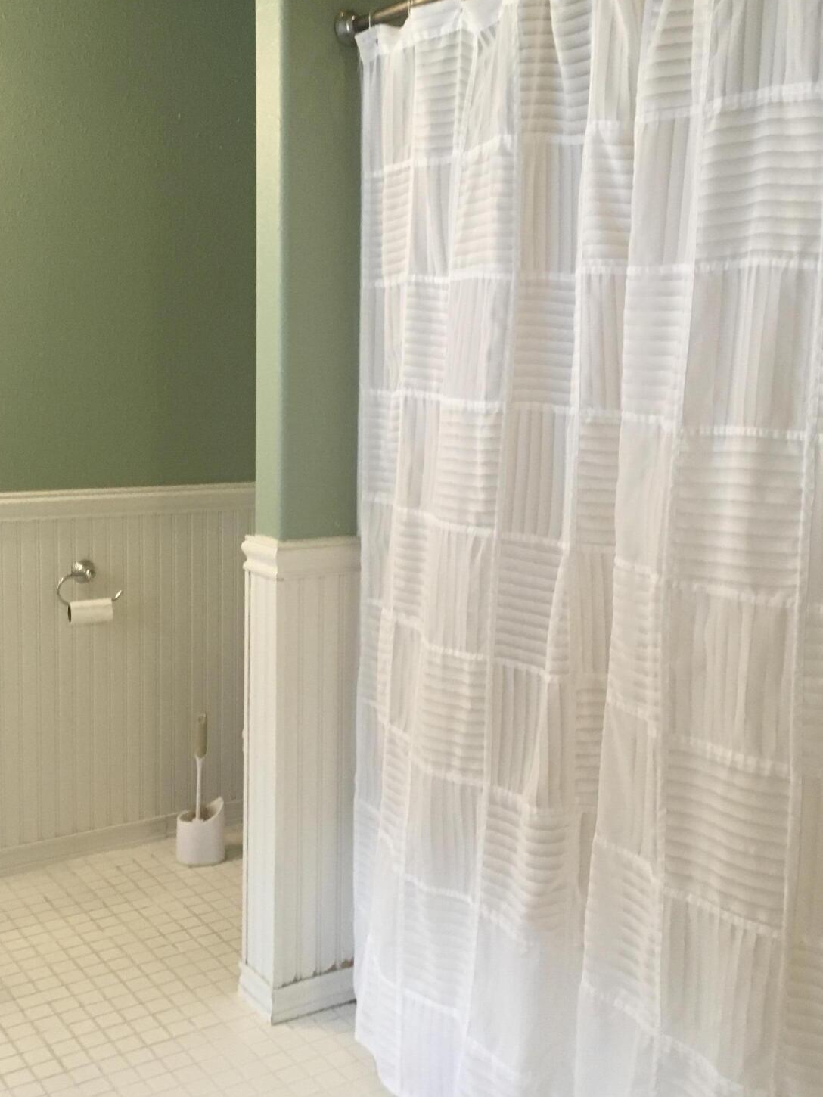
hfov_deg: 36.0
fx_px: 1268
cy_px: 481
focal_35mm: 40
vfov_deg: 46.7
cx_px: 440
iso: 125
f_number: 2.2
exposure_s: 1/30
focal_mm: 4.15
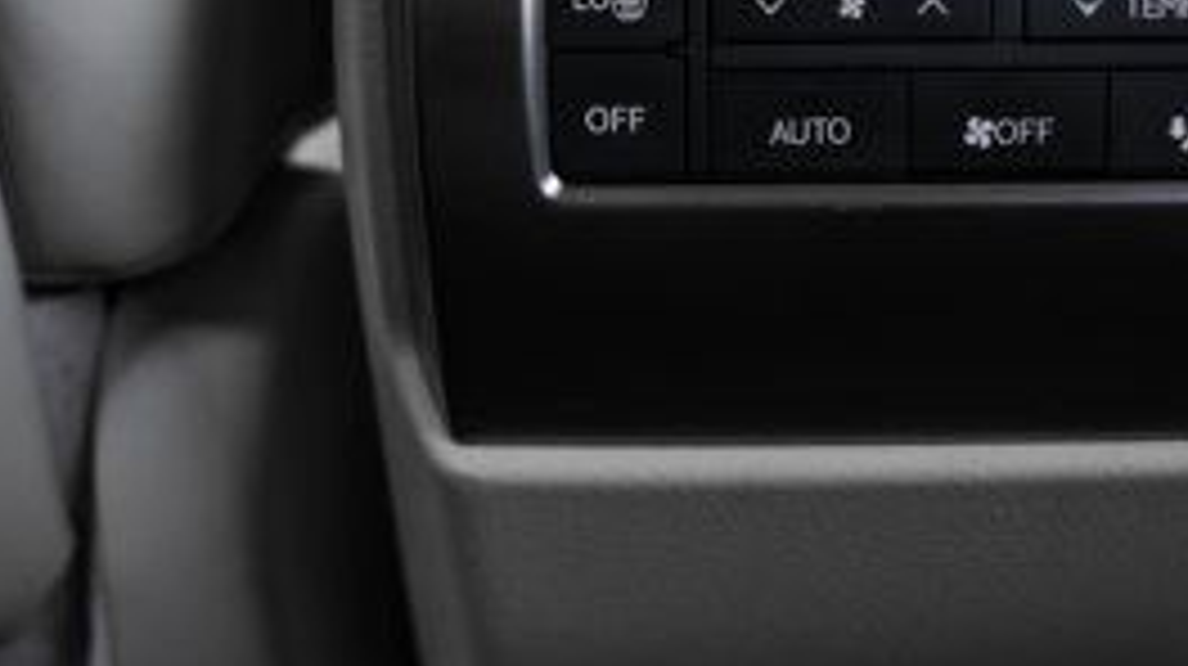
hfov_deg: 33.2
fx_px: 1920
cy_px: -20
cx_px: 990
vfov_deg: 19.1
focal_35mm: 61
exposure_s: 1/200
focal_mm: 24
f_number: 2.8
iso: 640
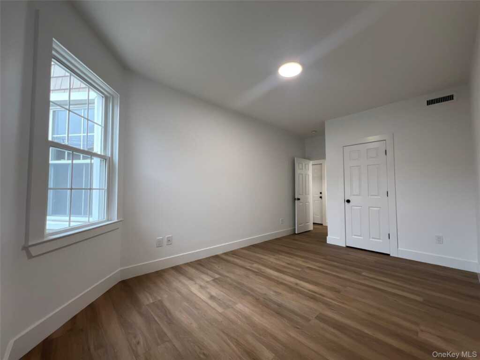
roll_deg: +0.5
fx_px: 180
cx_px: 240
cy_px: 180
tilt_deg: +2.5
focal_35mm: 13
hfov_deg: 106.2
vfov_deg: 89.9
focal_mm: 1.57
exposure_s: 1/120
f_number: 1.8
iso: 160
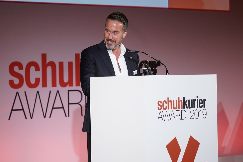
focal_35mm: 154
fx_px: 1040
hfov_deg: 13.3
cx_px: 122
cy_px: 81
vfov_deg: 8.9
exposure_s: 1/320
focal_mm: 103
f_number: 4
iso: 2500
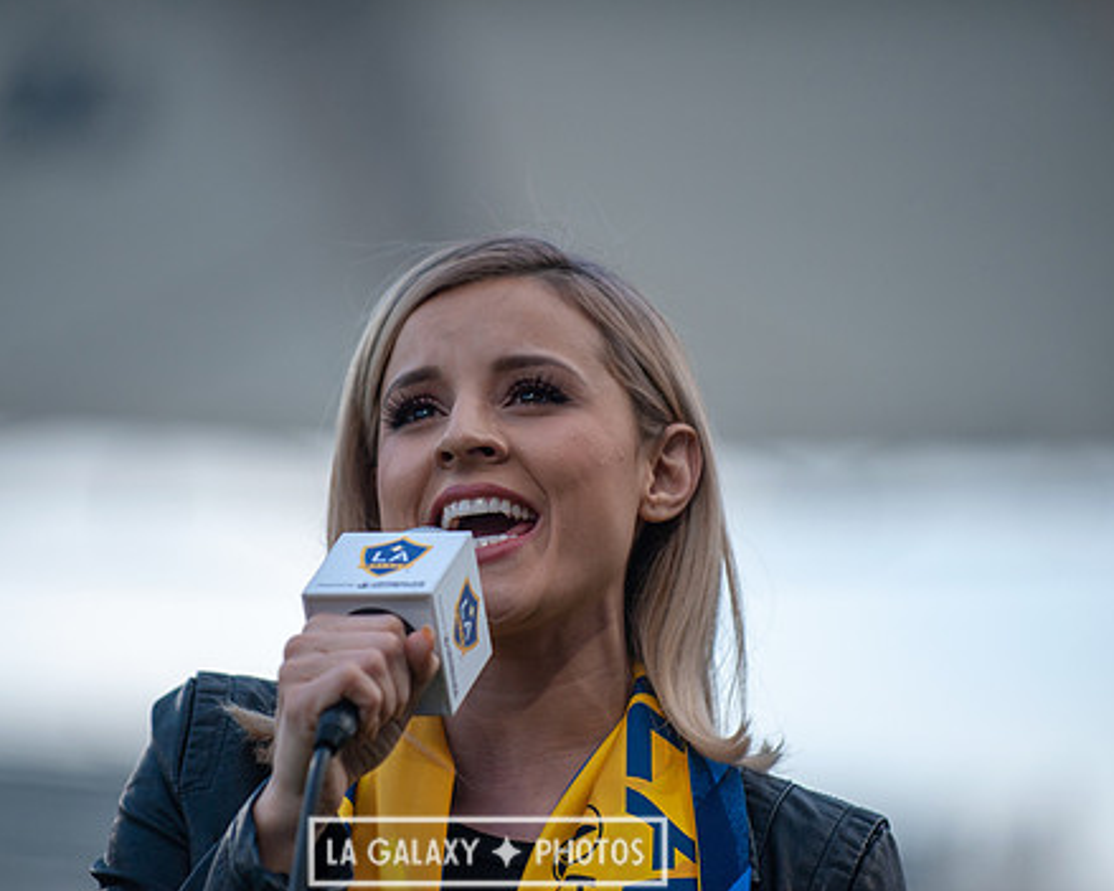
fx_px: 8175
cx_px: 487
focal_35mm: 248
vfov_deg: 6.2
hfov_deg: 7.8
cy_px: 470
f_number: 2.8
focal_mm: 200
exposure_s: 1/1250
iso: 250
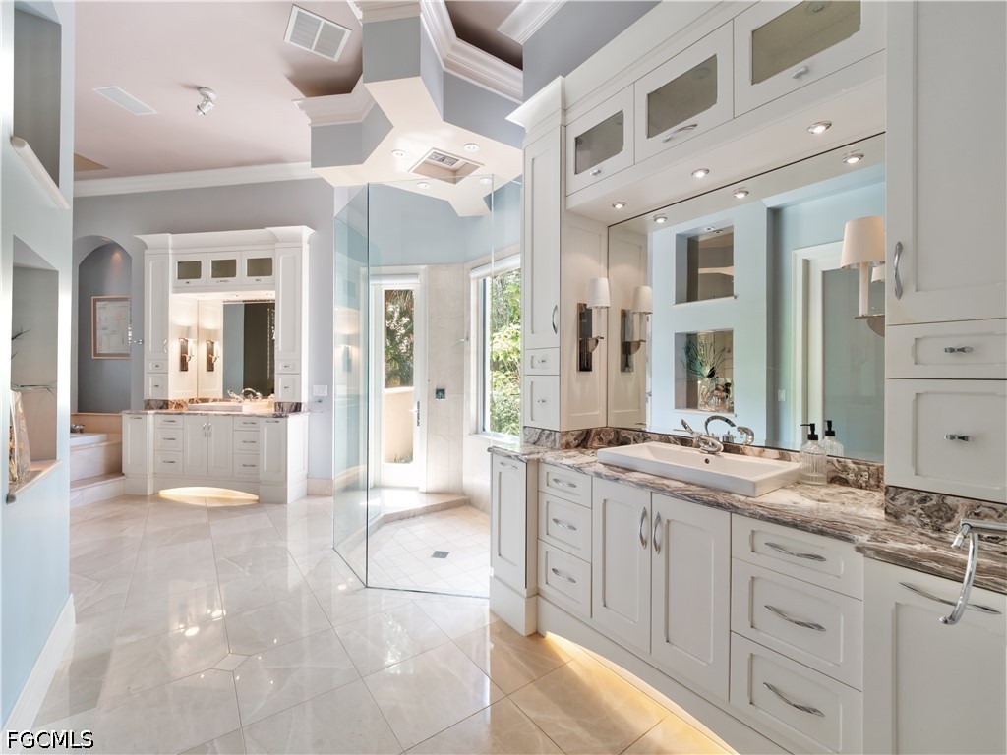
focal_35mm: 14
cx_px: 504
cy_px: 378
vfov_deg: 85.7
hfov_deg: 102.1
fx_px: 407
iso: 200
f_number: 7.1
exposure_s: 1/3
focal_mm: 7
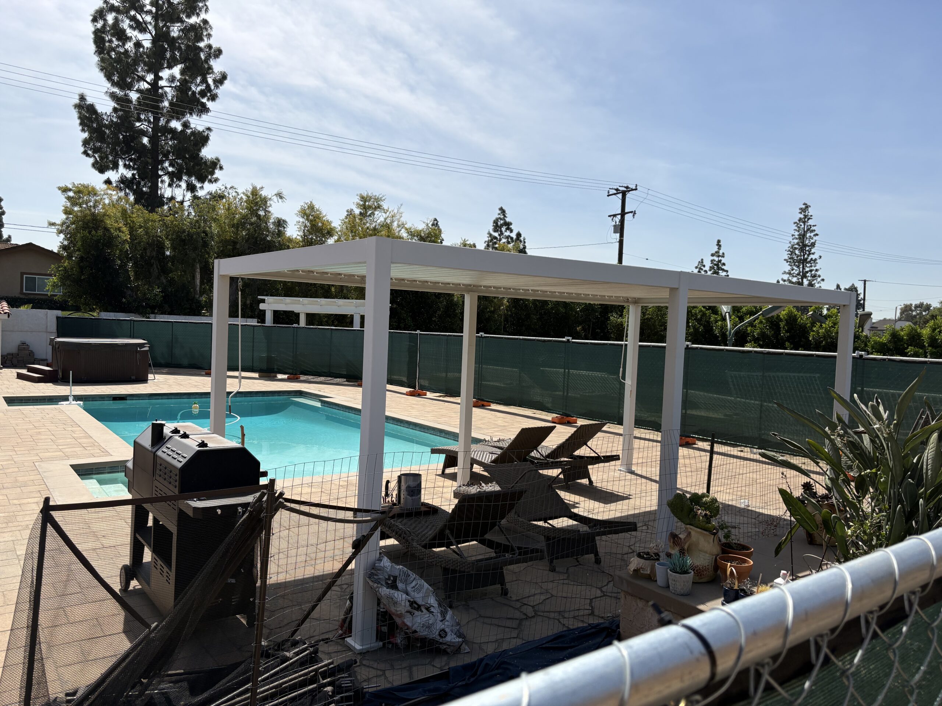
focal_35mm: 26
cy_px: 353
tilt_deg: +0.8
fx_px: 708
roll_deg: -1.5
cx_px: 471
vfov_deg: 53.1
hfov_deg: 67.3
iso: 50
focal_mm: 5.96
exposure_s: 1/5348
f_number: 1.6
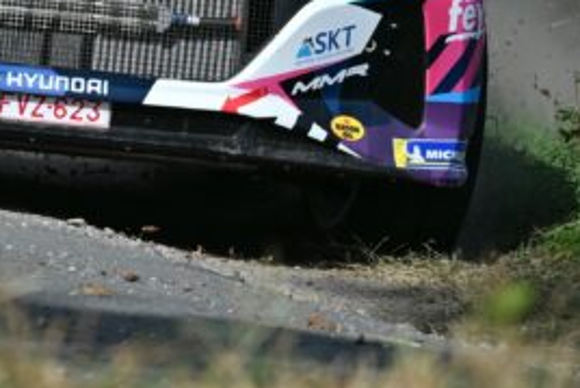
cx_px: -106
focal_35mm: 742
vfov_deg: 1.9
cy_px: -248
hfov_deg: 2.8
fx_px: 11960
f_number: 5.6
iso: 100
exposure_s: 1/1000
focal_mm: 194
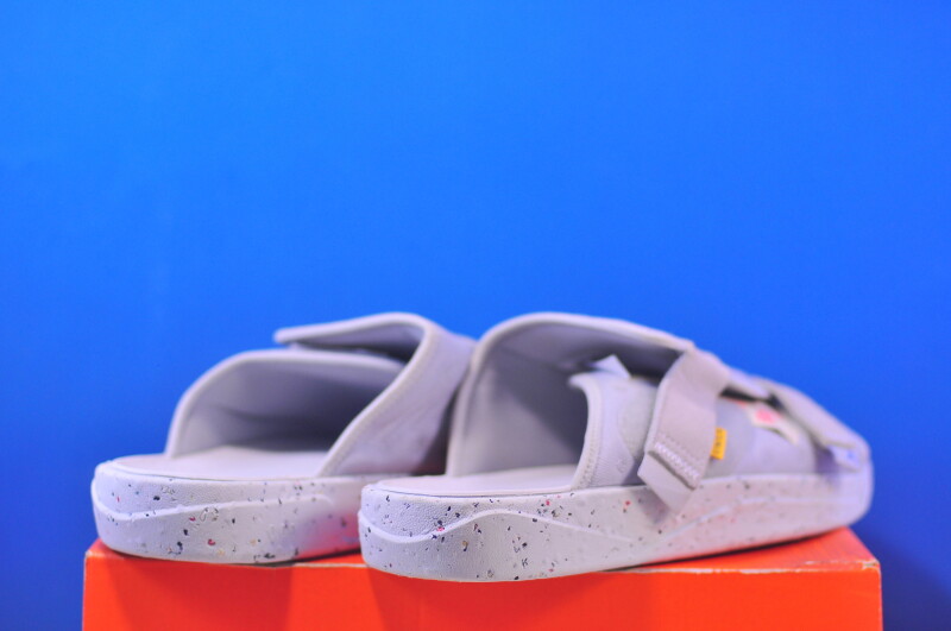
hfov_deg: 27.0
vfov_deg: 18.1
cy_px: 316
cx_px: 476
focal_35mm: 75
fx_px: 1978
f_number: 2.2
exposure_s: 1/320
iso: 250
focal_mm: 50
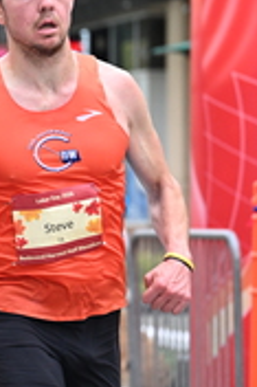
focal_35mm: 219
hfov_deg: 6.2
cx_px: -34
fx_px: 2350
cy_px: 117
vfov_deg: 9.4
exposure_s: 1/800
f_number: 2.8
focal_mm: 70
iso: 1600
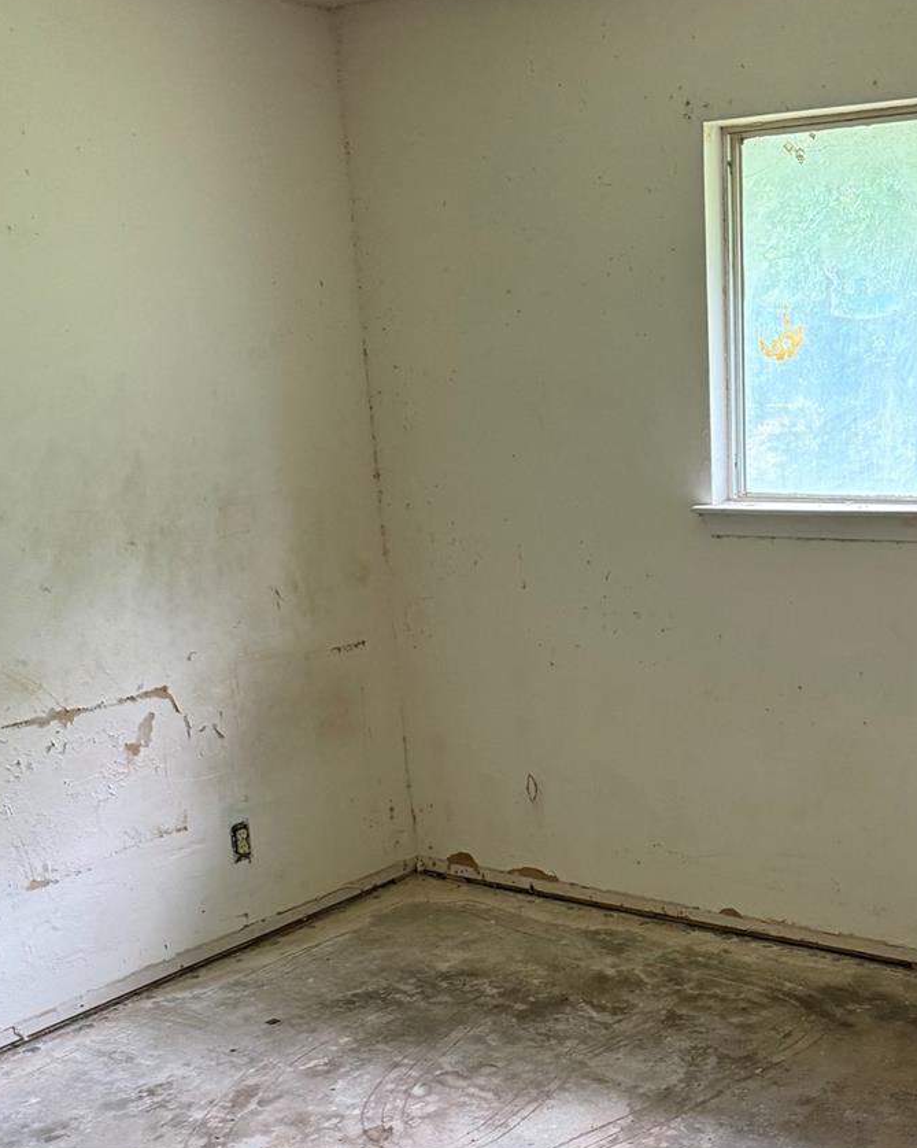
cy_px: 881
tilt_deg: -19.6
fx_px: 1460
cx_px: 688
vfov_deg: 41.5
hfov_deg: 34.2
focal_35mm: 43
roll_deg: +1.3
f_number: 1.78
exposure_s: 1/60
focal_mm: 6.76
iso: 250
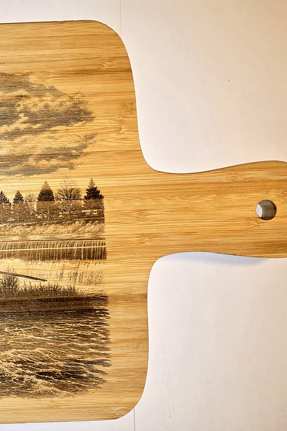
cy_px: 220
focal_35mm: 19
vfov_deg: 86.9
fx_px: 227
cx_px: -5
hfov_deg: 50.8
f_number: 2.2
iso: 100
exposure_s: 1/24
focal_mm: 2.2
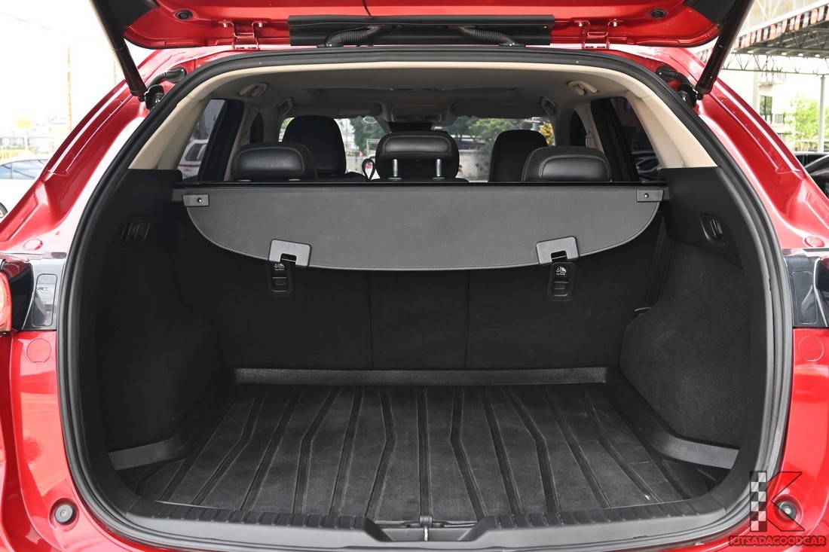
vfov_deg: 36.9
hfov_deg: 53.1
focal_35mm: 36
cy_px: 276
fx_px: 829
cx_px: 414
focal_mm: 24
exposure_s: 1/180
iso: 400
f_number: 5.6
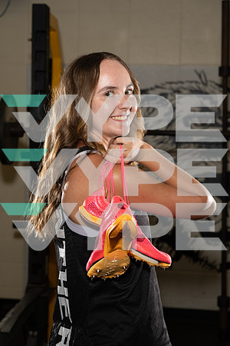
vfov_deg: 33.4
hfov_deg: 22.6
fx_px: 575
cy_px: 173
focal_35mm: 60
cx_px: 115
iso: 320
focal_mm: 60
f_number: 5
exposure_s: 1/250
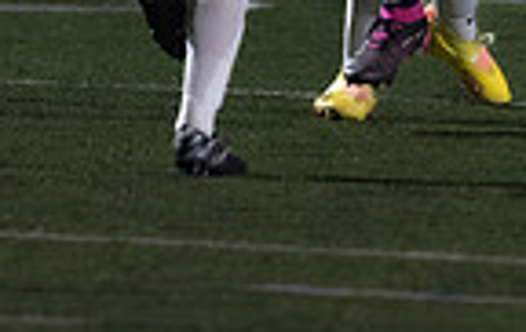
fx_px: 17127
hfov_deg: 1.8
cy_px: -408
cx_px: 517
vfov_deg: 1.1
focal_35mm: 1191
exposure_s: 1/1000
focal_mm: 200
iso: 5000
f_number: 2.8
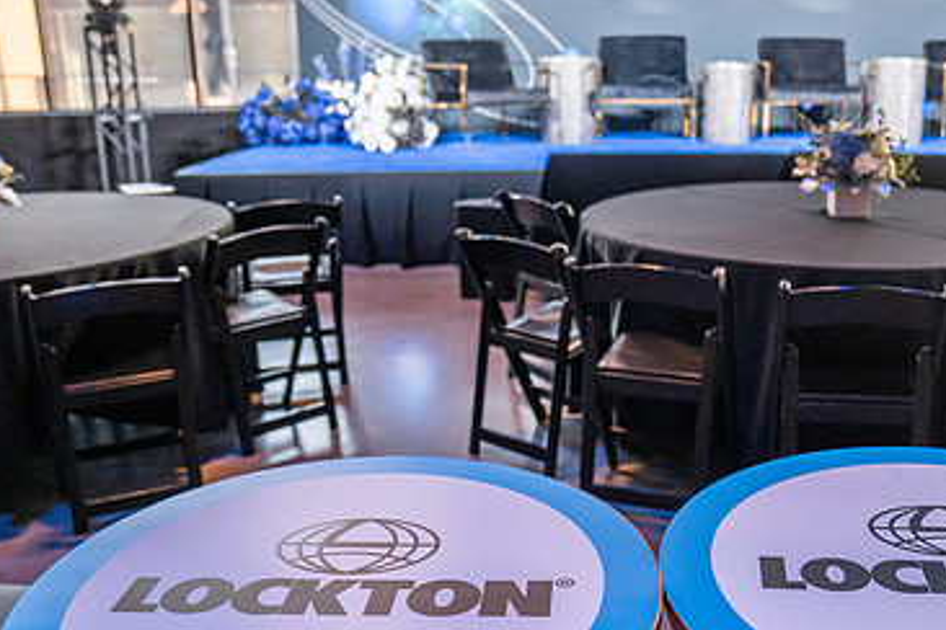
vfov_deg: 35.0
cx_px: 597
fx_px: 998
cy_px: 347
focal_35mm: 38
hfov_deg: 50.1
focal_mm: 24
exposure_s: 1/160
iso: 1250
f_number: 2.8
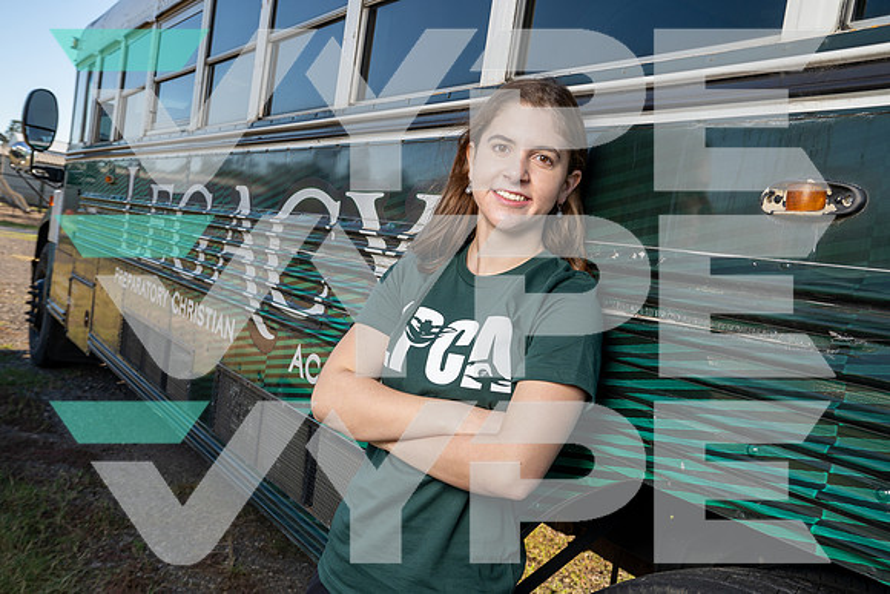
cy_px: 297
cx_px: 445
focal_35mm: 34
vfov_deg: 38.9
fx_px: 841
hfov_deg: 55.8
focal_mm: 34
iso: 320
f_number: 8
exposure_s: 1/250
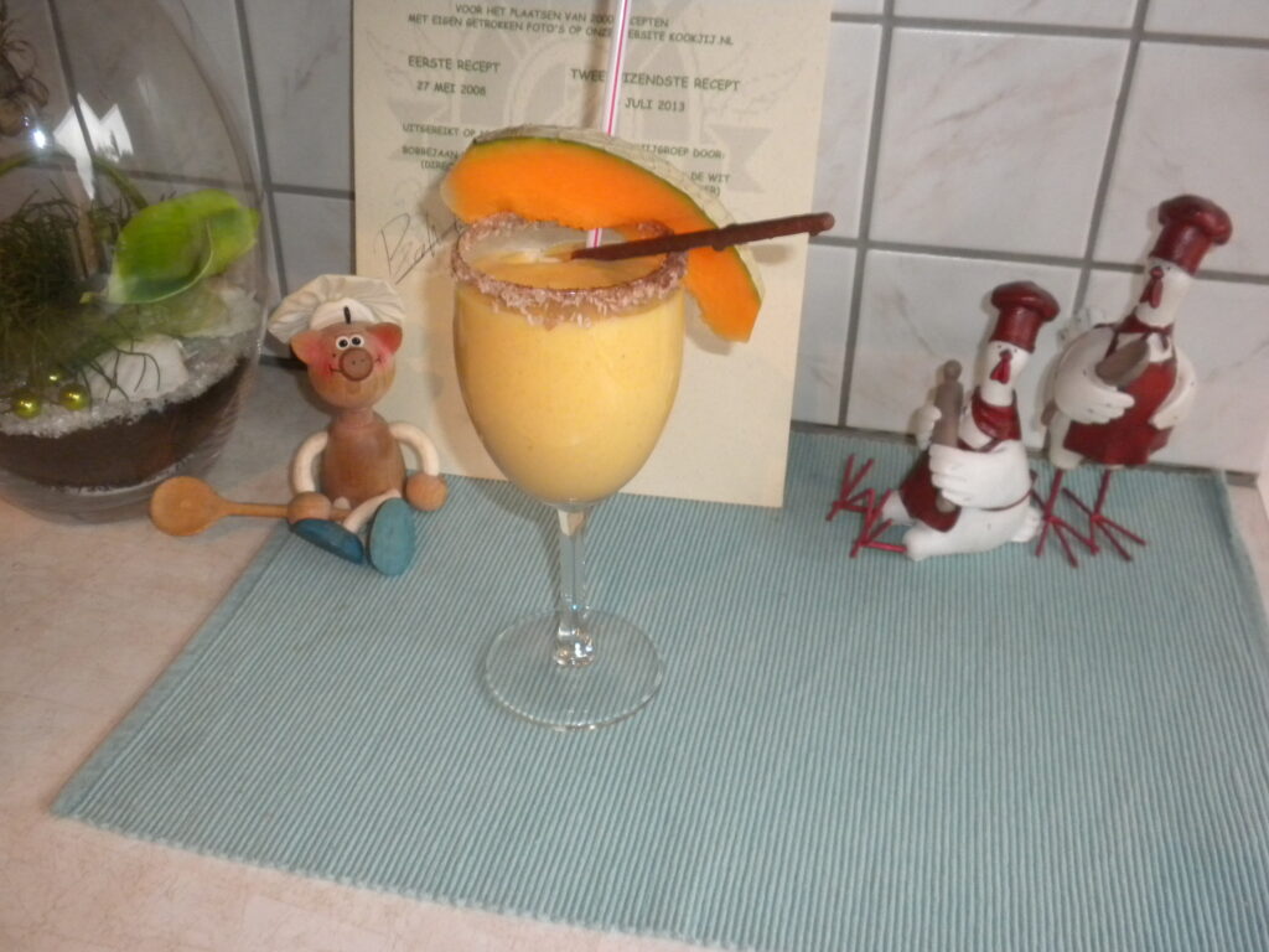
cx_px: 634
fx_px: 1356
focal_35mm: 37
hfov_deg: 50.1
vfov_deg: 38.7
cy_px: 476
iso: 400
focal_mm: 6.6
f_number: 3.5
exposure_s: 1/30
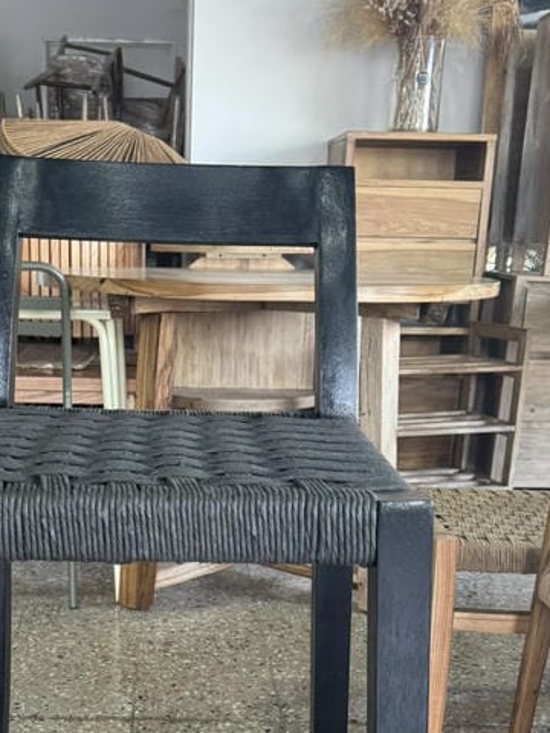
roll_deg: +0.8
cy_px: 605
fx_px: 1059
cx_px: 171
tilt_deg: -23.2
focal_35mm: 50
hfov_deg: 28.9
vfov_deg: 36.6
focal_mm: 6.76
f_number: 1.78
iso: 320
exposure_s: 1/60
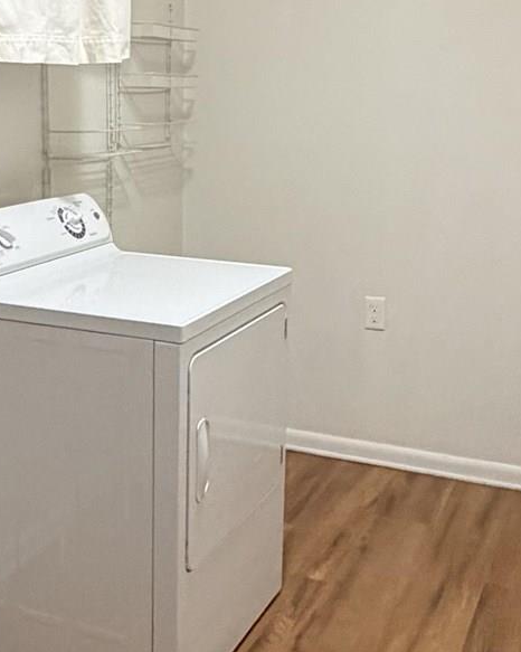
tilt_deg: -10.4
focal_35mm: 54
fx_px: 1041
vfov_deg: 34.7
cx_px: 144
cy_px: 277
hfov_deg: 27.8
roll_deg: -0.4
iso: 500
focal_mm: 2.22
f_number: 2.2
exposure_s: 1/60
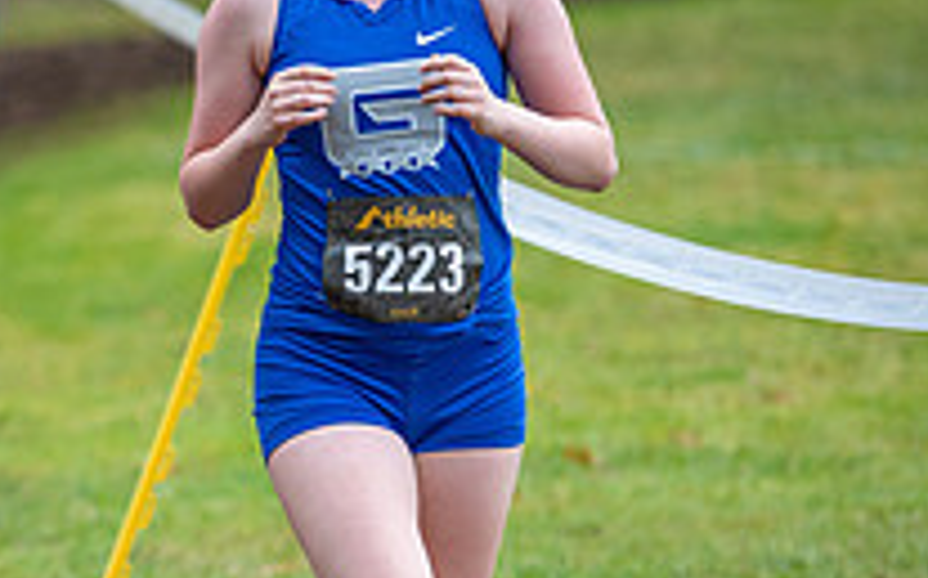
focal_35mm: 486
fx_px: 12281
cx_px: -291
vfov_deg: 2.7
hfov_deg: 4.3
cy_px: 428
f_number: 2.8
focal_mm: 170
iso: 450
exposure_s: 1/1000
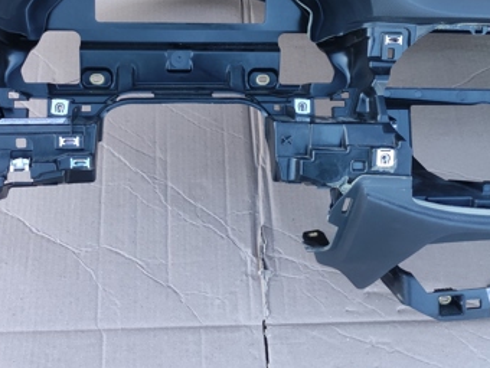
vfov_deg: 30.3
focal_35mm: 47
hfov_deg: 40.3
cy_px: 84
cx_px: 209
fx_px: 665
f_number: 1.89
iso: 209
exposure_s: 1/120
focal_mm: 5.43
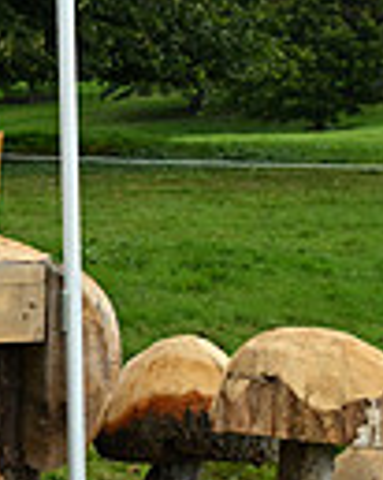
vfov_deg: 12.7
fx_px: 2156
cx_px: -524
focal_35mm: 152
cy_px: 121
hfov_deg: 9.2
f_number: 4.5
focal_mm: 36
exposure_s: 1/1250
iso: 1400
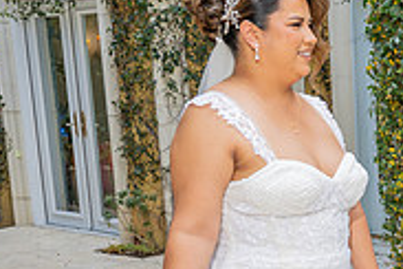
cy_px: 272
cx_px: 623
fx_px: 851
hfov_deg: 21.7
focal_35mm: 76
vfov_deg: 17.5
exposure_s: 1/200
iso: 200
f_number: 5
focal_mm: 24
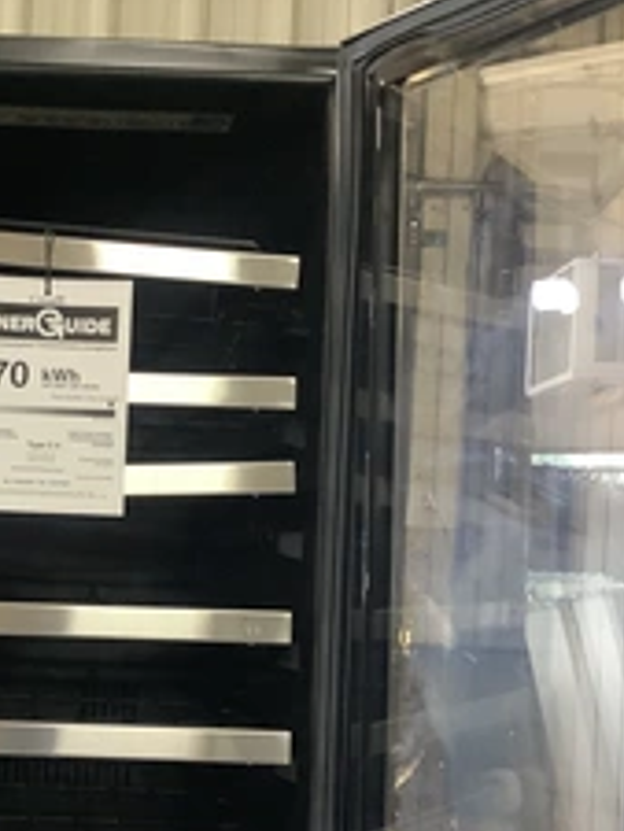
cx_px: 11
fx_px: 1321
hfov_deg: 25.4
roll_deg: -2.6
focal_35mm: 55
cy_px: 543
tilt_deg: -2.5
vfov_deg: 34.6
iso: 320
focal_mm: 3.3
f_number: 2.4
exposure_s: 1/40
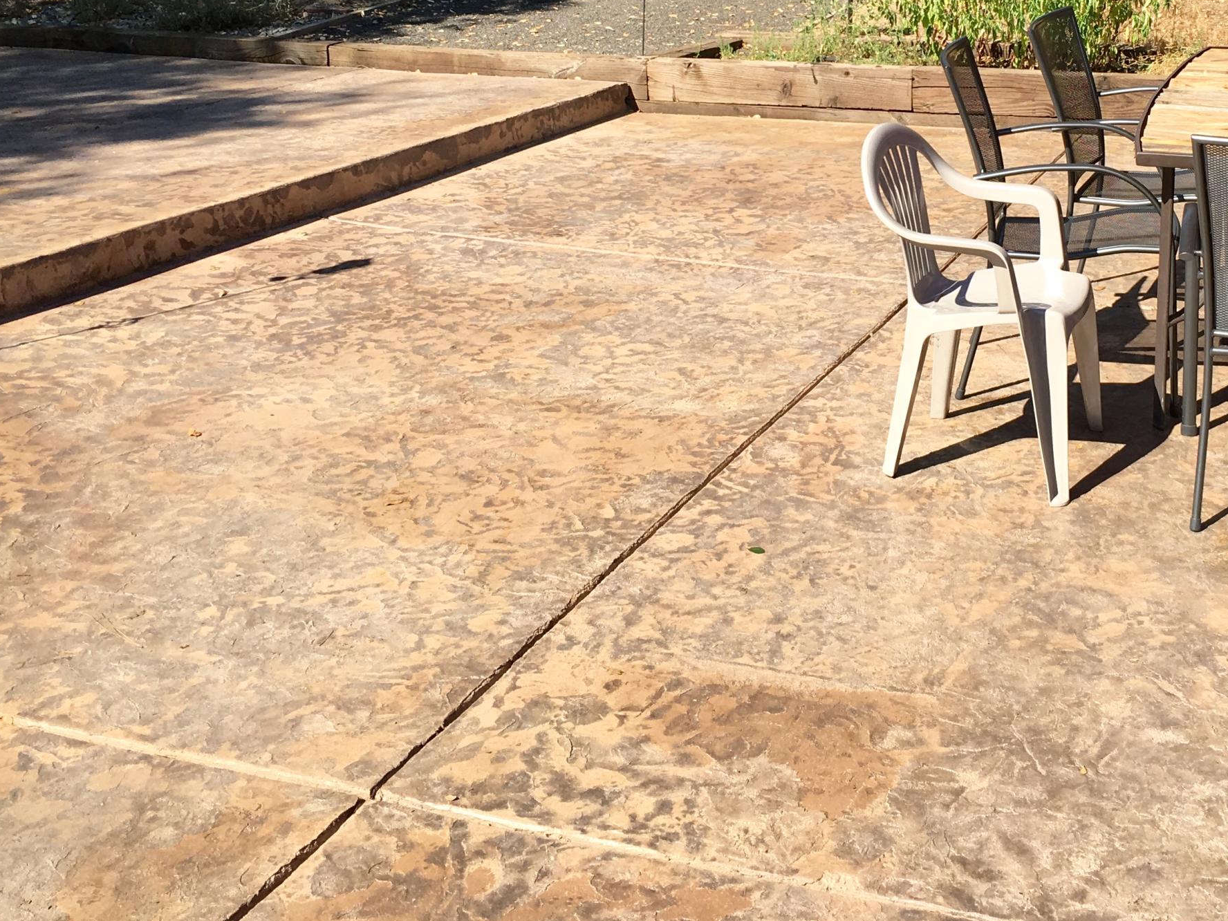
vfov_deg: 28.9
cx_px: 875
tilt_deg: -11.2
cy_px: 165
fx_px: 1738
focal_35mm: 49
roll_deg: +0.8
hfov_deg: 38.2
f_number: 2.2
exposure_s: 1/855
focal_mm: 4.15
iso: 25
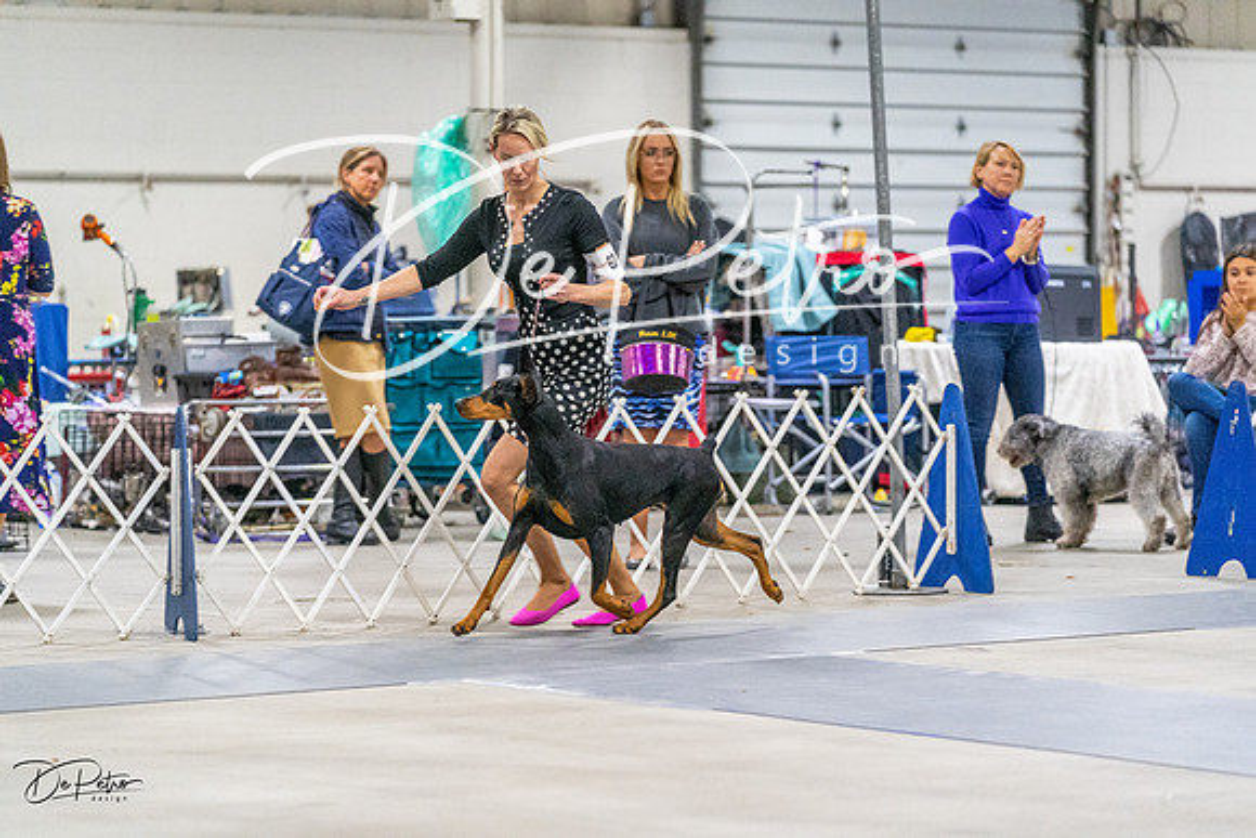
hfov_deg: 15.9
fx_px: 4502
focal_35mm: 129
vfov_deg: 10.6
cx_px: 628
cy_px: 419
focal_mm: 129
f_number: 3.2
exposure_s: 1/320
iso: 6400
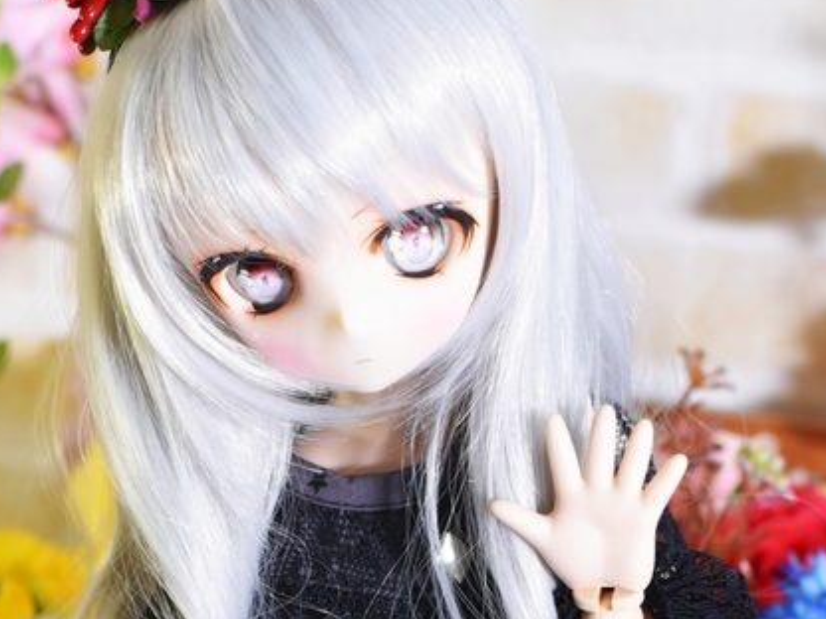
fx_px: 2963
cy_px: 621
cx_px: 474
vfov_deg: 11.8
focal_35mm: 124
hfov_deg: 15.9
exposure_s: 1/60
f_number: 4
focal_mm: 35
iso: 640
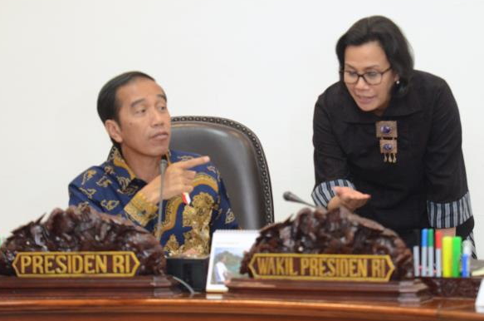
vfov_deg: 6.8
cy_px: 164
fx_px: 2696
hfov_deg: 10.3
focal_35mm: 201
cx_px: 247
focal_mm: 122
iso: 1600
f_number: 2.8
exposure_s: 1/80
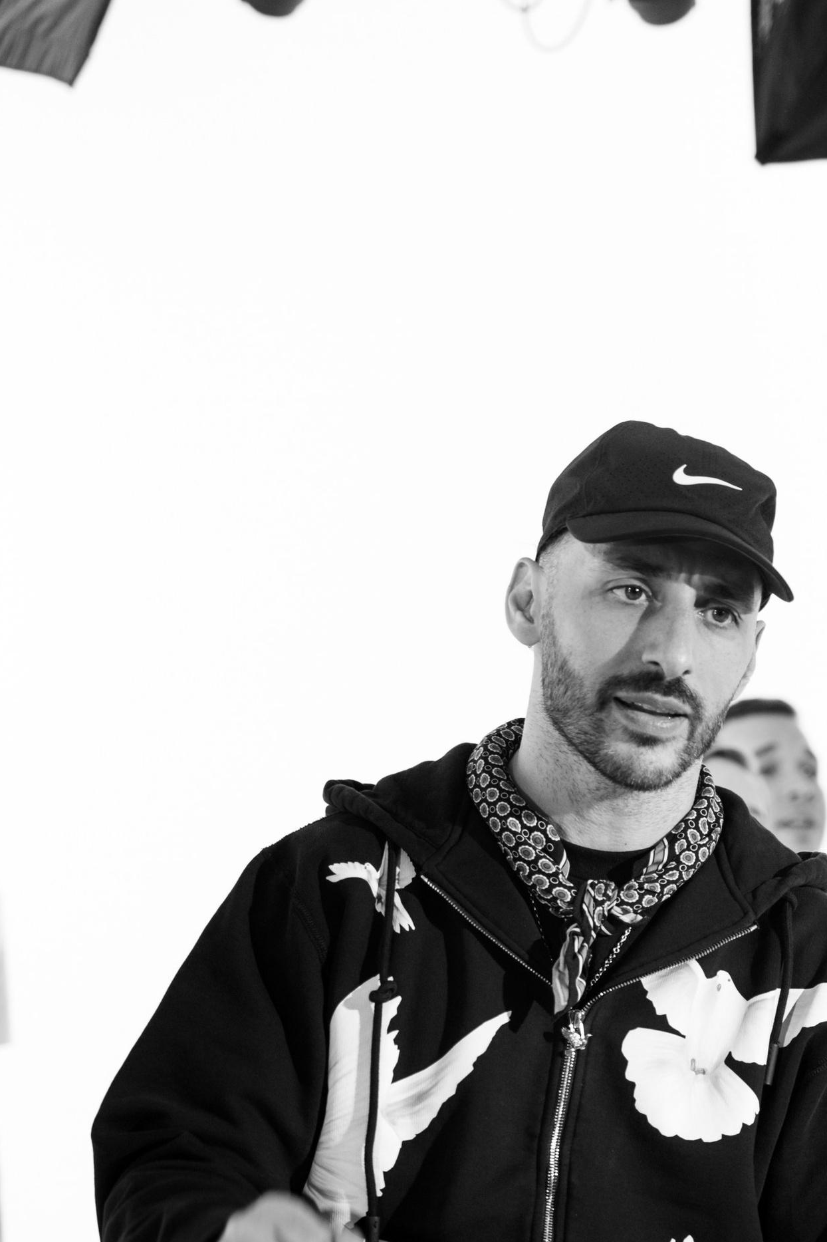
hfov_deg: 9.5
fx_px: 4963
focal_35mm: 144
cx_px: 694
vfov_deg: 14.2
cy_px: 917
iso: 250
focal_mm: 70
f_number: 2.8
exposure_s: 1/160
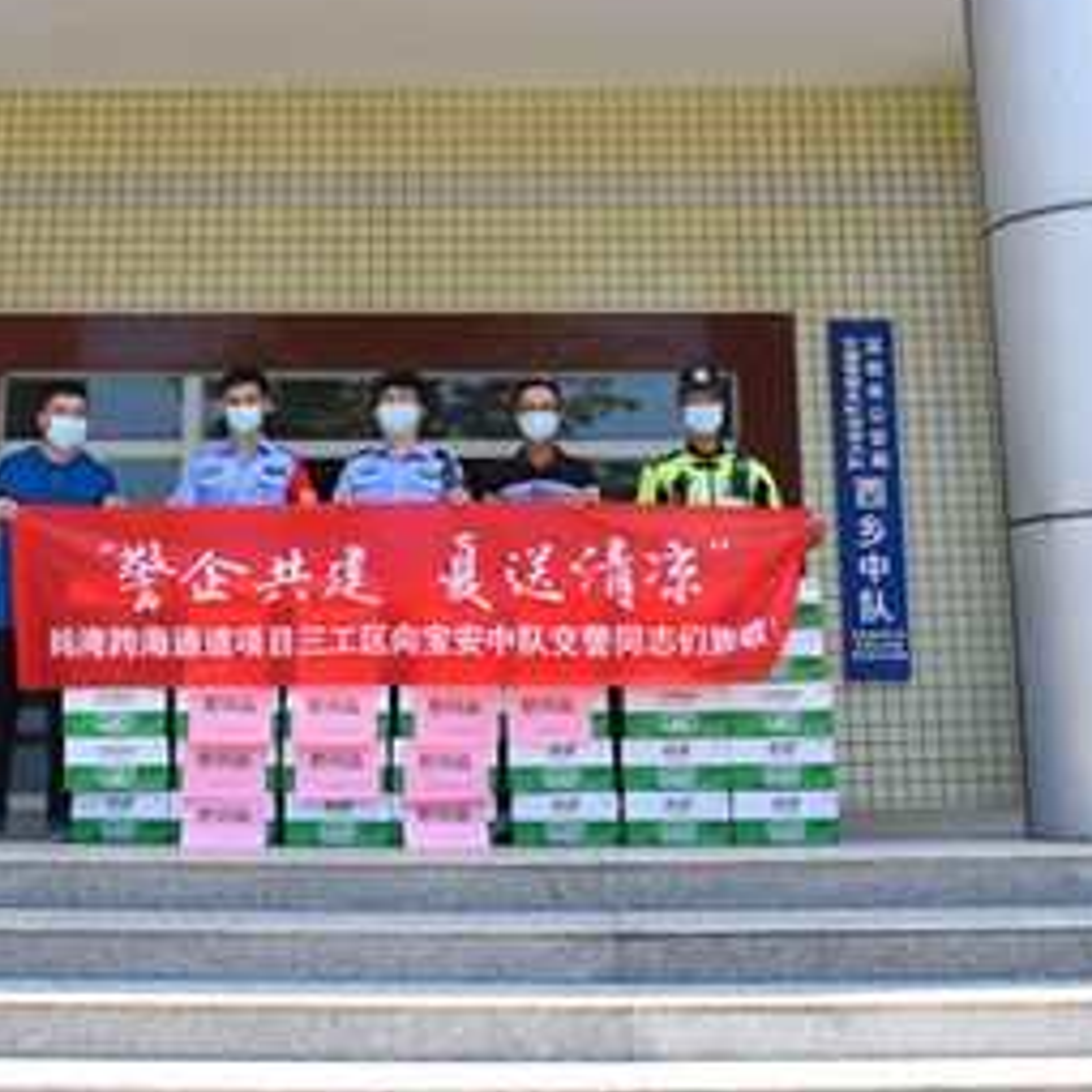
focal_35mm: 48
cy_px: 240
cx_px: 445
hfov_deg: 35.3
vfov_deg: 34.4
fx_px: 1713
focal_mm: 24
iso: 1250
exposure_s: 1/500
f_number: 10
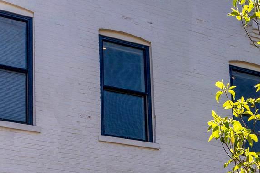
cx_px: 218
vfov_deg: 18.2
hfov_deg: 27.4
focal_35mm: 72
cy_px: 192
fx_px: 520
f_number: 8
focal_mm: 20
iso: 200
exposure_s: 1/500
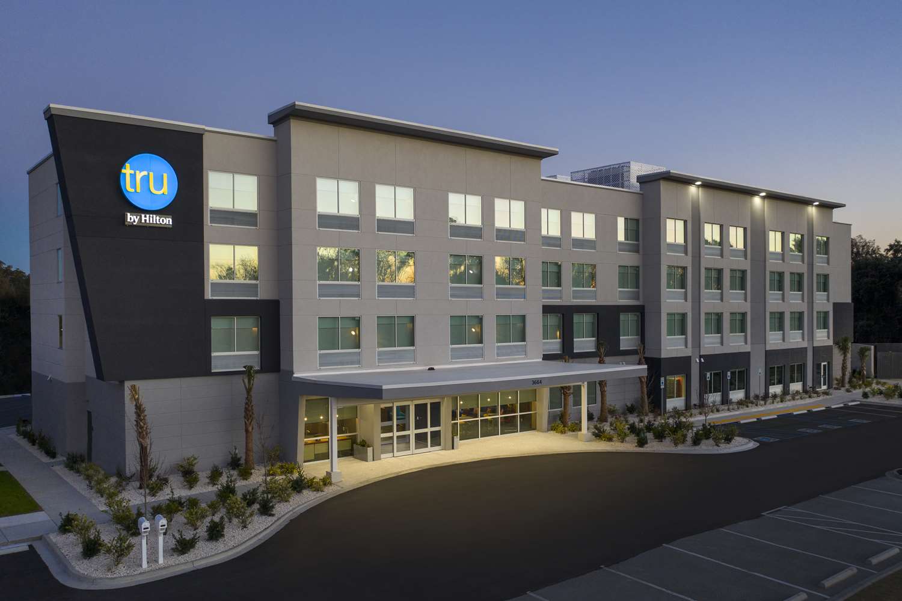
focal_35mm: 28
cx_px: 451
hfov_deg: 65.5
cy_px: 300
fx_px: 701
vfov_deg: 46.4
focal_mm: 10.26
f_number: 2.8
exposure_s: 1/30
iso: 200
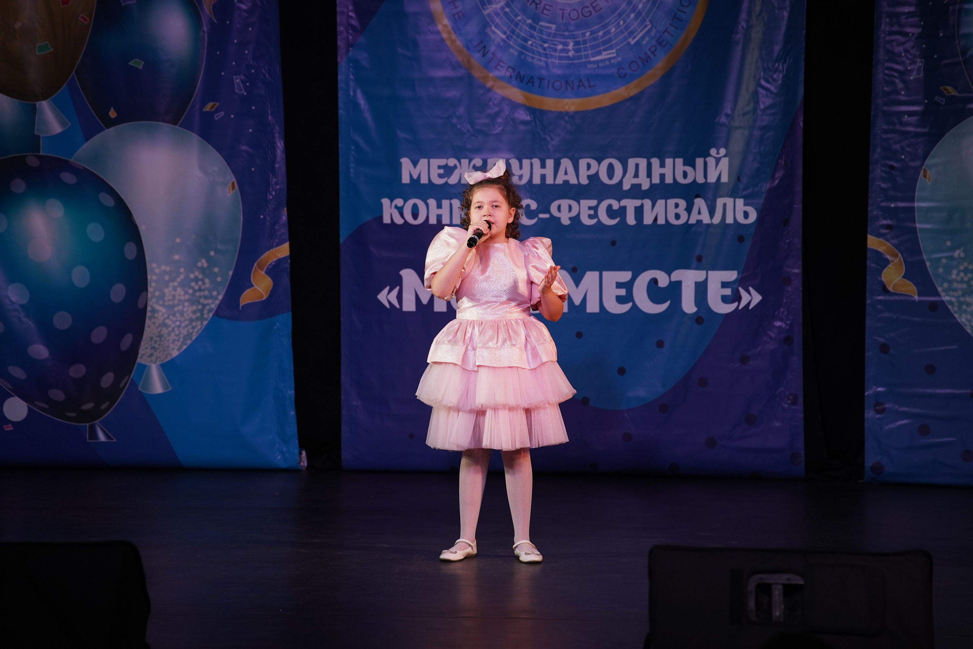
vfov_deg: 9.1
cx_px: 486
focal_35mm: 150
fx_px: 4054
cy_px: 324
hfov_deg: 13.7
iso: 1600
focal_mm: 150
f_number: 4
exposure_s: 1/400
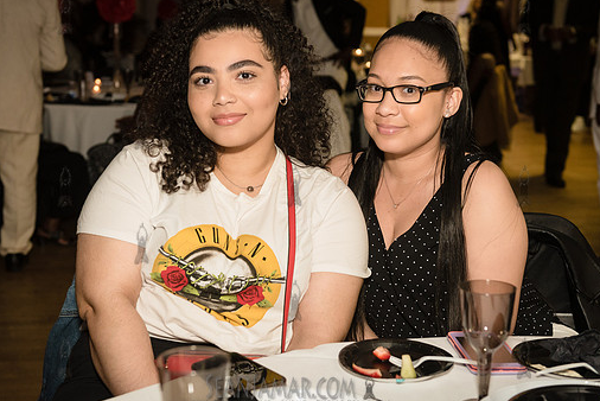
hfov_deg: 36.2
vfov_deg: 24.6
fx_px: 917
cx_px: 294
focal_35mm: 55
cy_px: 186
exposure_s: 1/250
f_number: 4
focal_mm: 48
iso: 2000
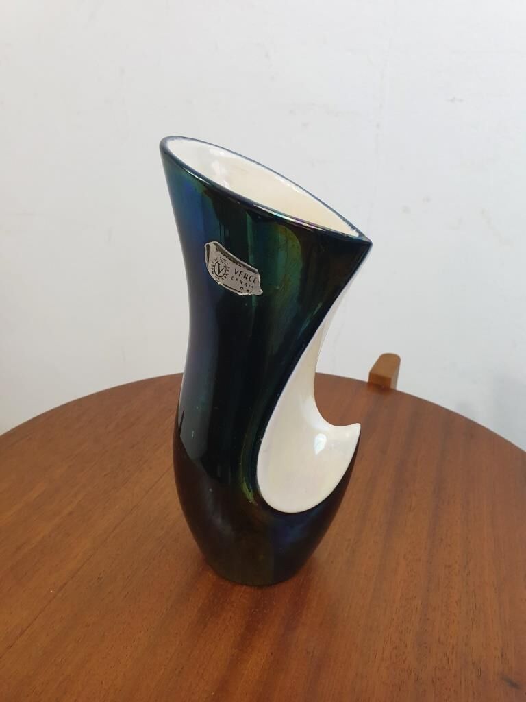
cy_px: 351
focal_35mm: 26
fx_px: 527
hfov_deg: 53.1
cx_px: 263
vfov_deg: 67.3
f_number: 2.4
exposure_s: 1/33
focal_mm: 4.3
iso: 320
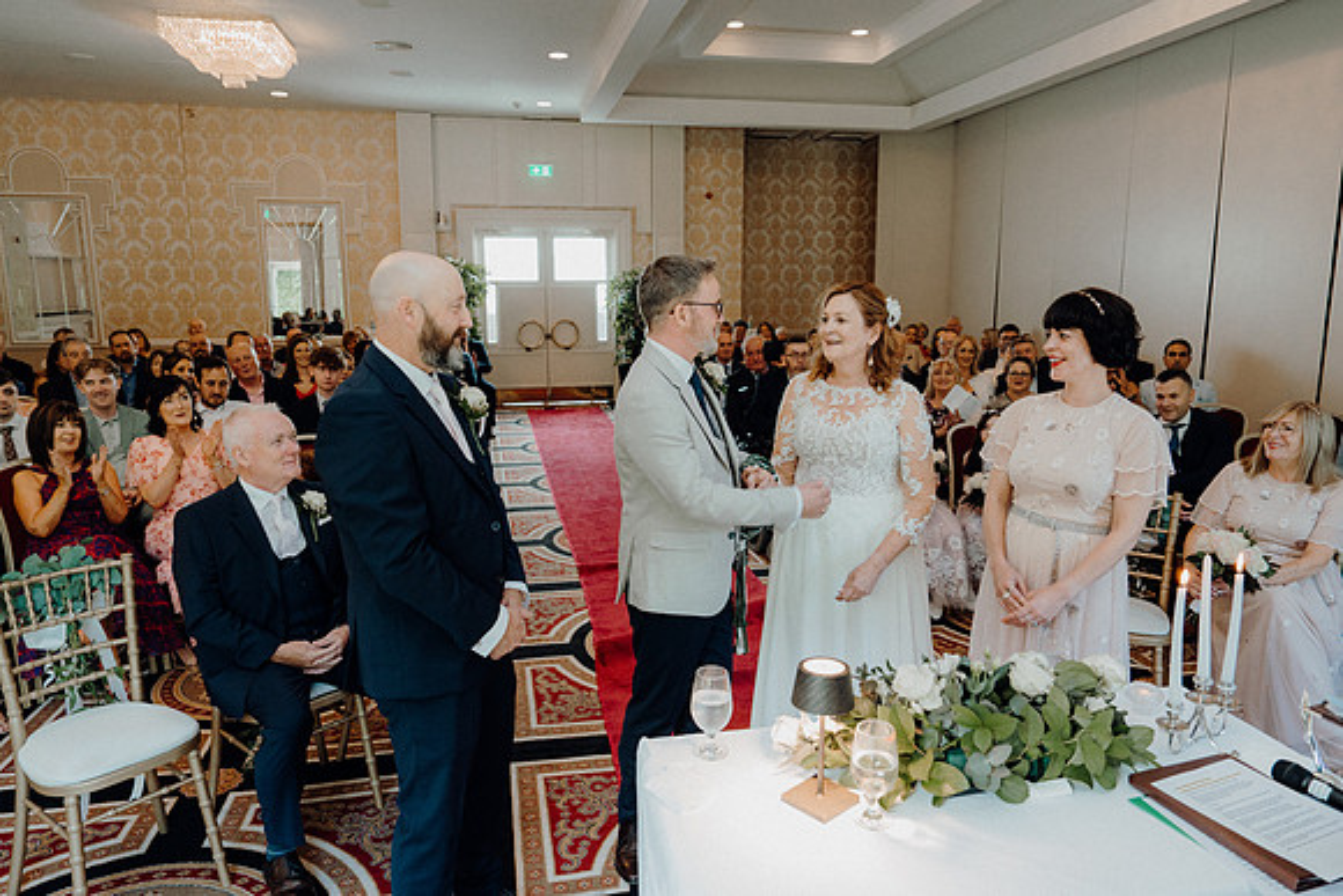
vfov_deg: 53.2
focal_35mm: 24
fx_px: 896
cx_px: 672
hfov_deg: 73.7
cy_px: 448
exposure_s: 1/160
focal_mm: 24
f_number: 3.5
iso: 2000
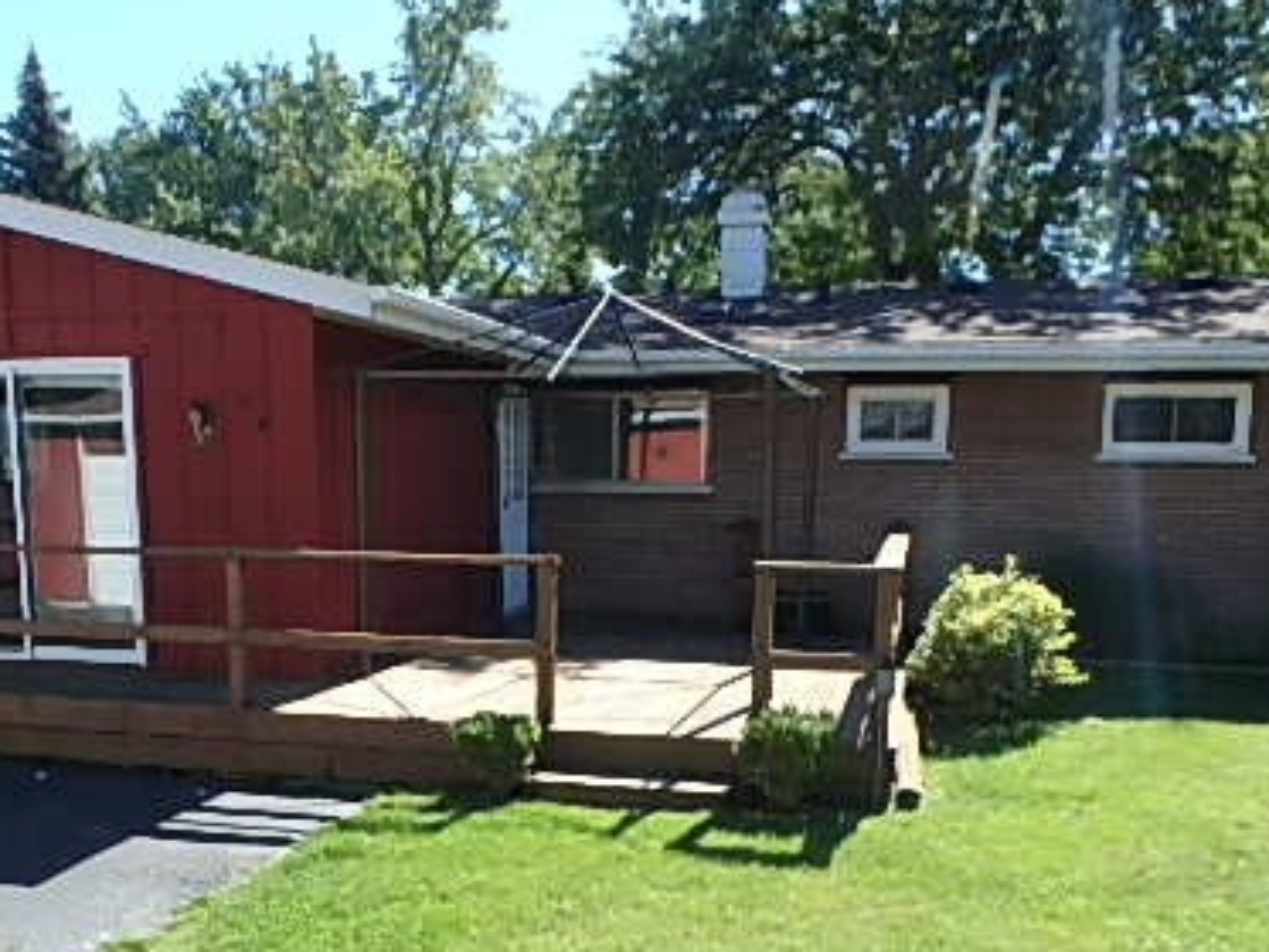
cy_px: 741
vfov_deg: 38.4
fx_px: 1320
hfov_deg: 51.2
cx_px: 558
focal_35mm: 36
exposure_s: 1/500
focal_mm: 3.7
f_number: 3.5
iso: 125
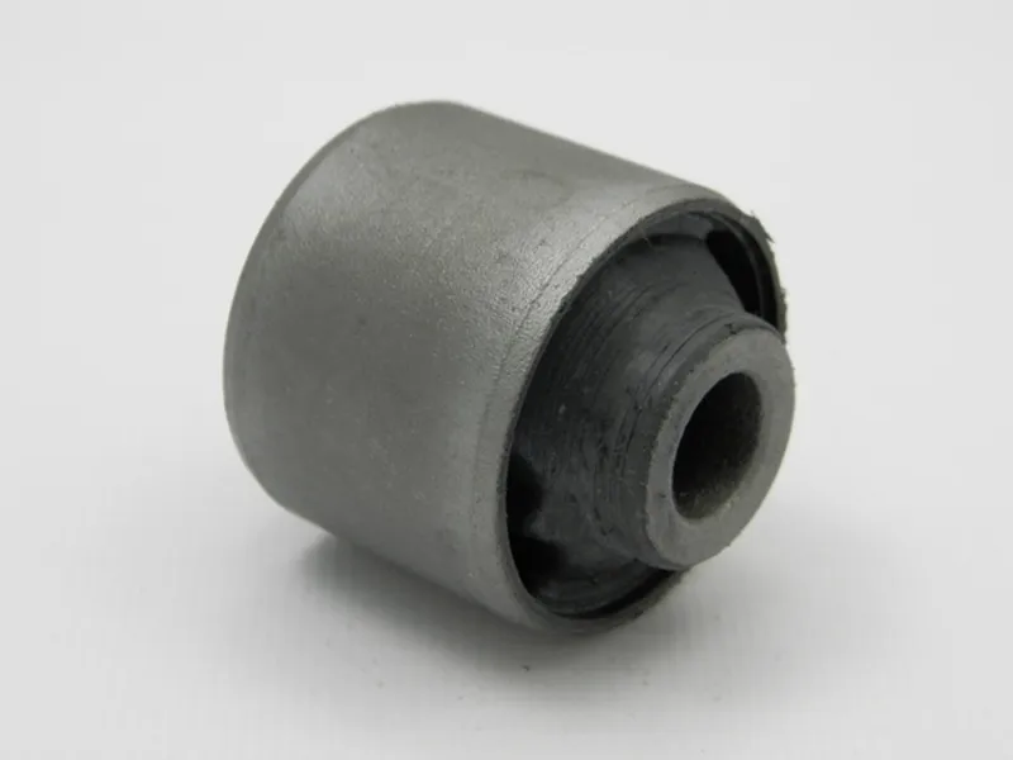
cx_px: 506
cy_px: 380
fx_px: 2400
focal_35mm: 82
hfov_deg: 23.8
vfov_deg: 18.0
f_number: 4.2
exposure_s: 1/80
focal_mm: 14.6
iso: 200
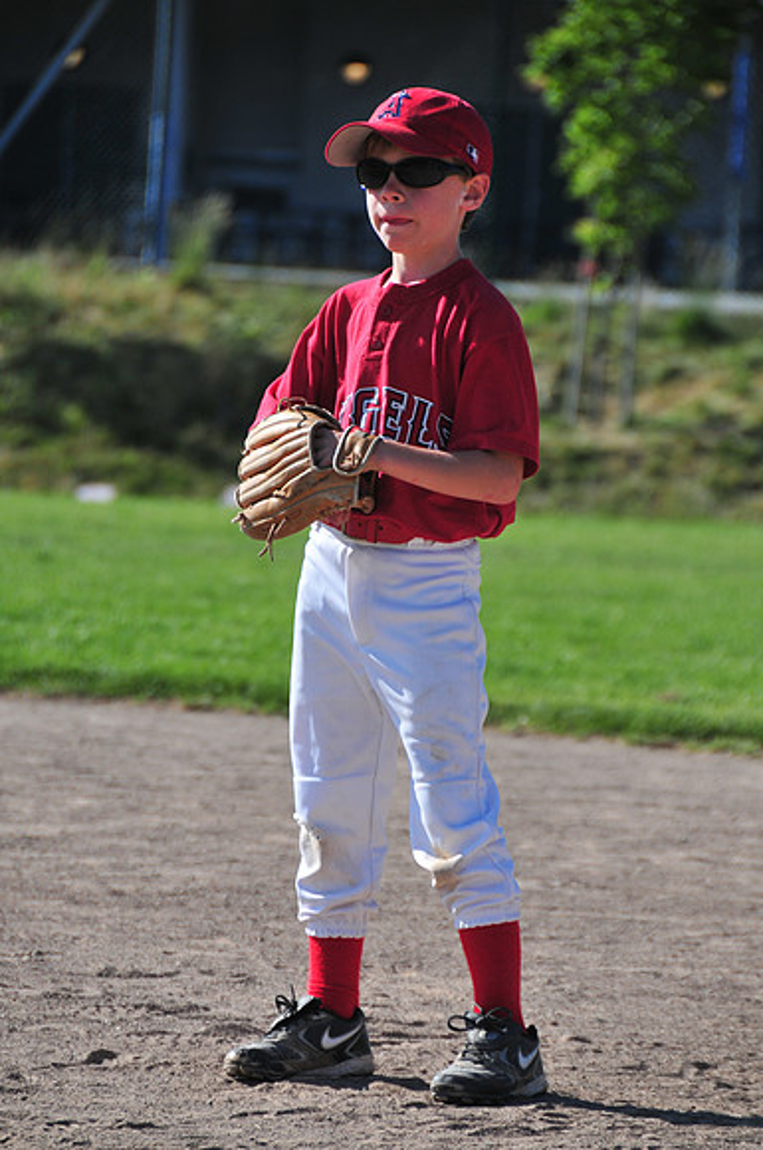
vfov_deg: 8.1
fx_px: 8131
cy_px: 575
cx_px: 382
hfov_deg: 5.4
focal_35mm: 255
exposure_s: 1/1000
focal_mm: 170
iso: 200
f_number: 5.6
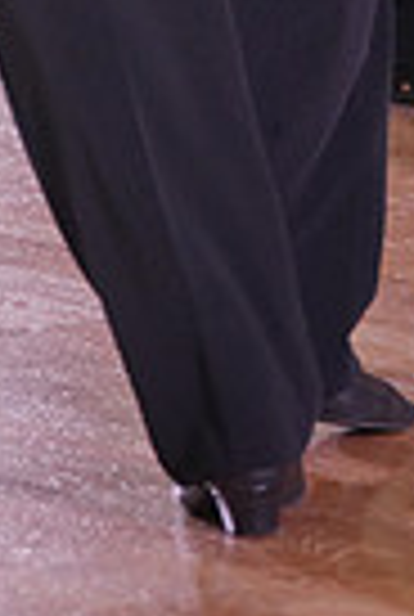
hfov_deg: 3.8
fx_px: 6230
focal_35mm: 363
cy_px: -589
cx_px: 740
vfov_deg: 5.6
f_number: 4
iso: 2000
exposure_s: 1/500
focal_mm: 86
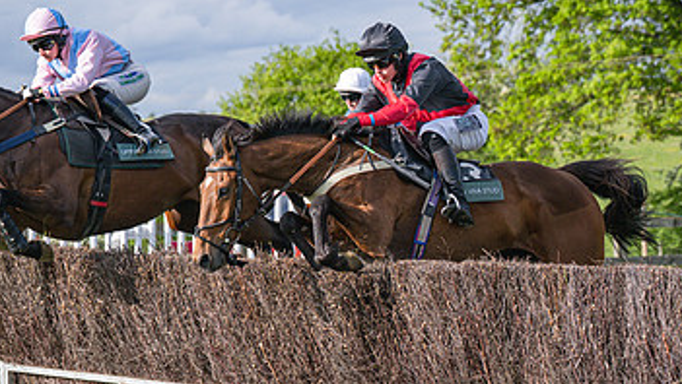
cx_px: 292
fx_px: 2841
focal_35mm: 157
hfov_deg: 13.7
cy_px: 264
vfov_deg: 7.7
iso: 400
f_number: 4
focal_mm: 78
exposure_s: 1/4000
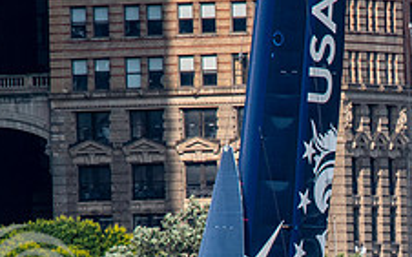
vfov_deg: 0.8
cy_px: 285
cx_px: 489
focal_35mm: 1647
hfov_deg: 1.3
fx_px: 18484
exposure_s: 1/2500
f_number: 5.6
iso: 500
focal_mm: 420
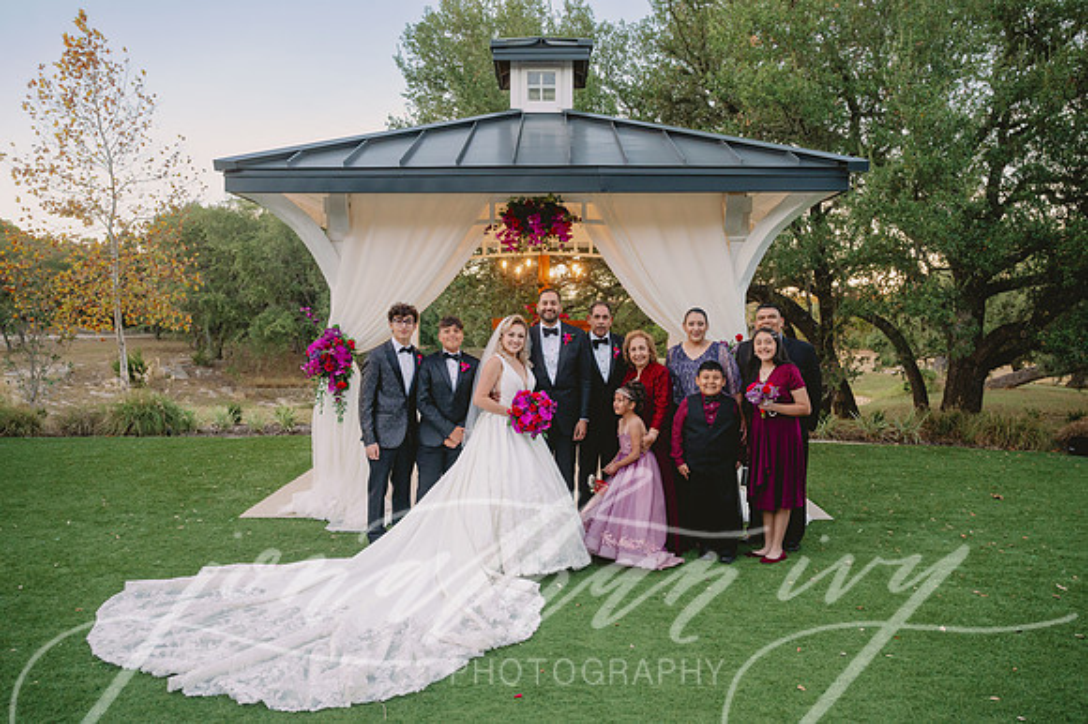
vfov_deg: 49.5
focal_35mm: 26
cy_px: 362
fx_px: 785
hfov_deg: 69.4
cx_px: 544
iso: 1250
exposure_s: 1/320
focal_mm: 26
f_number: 4.5
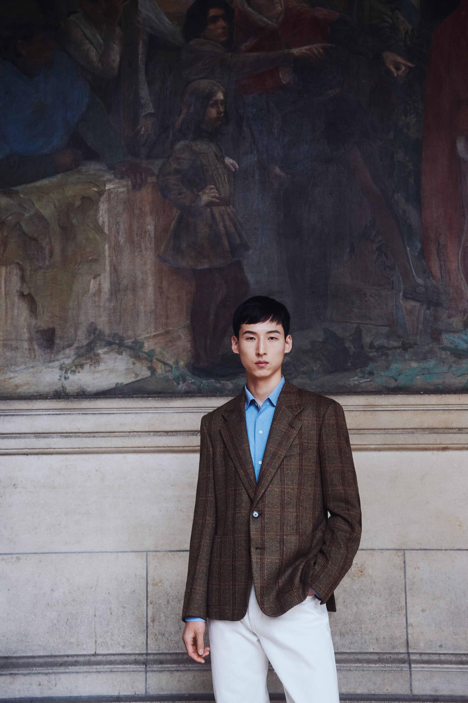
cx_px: 234
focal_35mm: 46
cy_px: 352
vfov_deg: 42.7
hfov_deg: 29.2
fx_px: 897
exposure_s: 1/125
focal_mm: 46
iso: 1250
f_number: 5.6
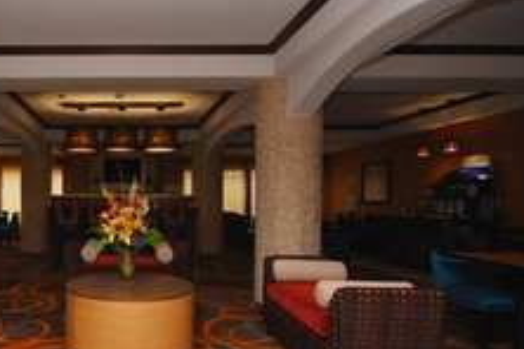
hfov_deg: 64.2
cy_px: 209
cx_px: 116
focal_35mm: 26
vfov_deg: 49.3
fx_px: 378
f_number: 5.6
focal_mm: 10
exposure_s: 1/60
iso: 400
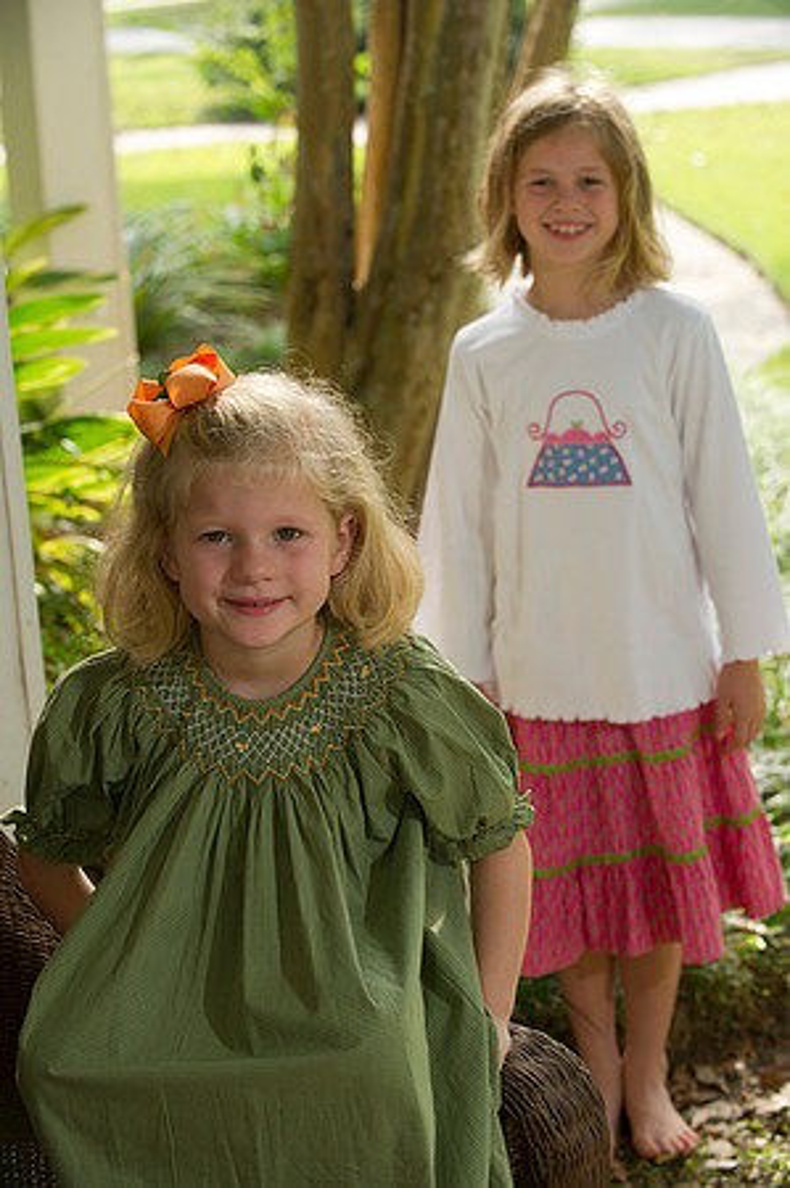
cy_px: 594
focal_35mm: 80
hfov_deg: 17.0
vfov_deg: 25.4
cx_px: 395
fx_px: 2639
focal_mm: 80
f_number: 5
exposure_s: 1/125
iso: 320
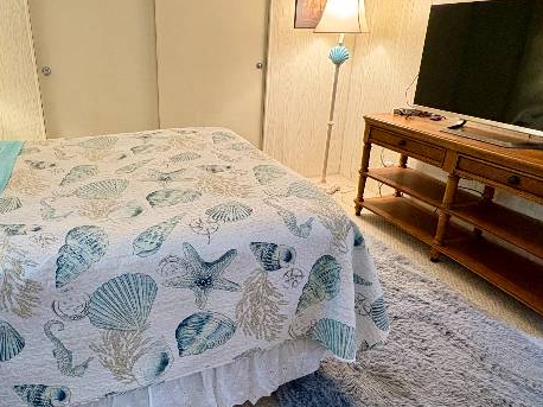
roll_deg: -0.4
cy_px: 186
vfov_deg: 53.0
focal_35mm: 26
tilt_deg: -20.7
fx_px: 408
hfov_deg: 66.3
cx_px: 204
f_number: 2.2
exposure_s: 1/60
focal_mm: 2.22
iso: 500
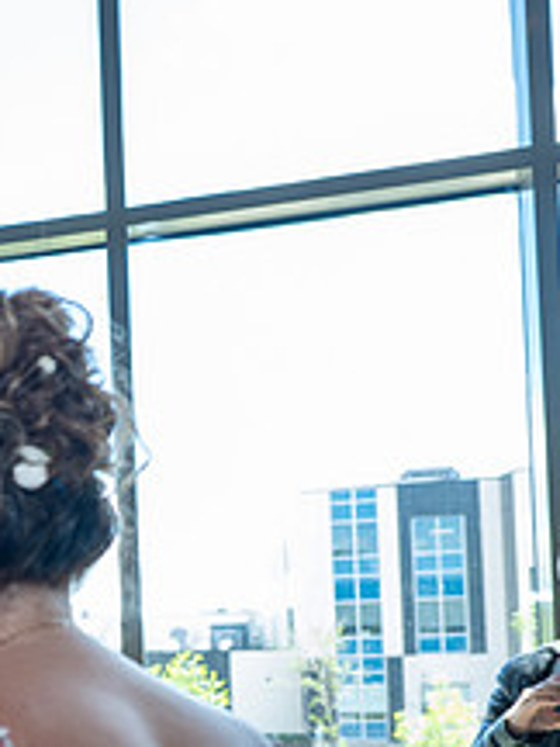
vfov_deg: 30.2
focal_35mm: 62
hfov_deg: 18.9
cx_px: -411
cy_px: 628
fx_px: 1337
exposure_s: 1/125
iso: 200
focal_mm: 24
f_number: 3.5
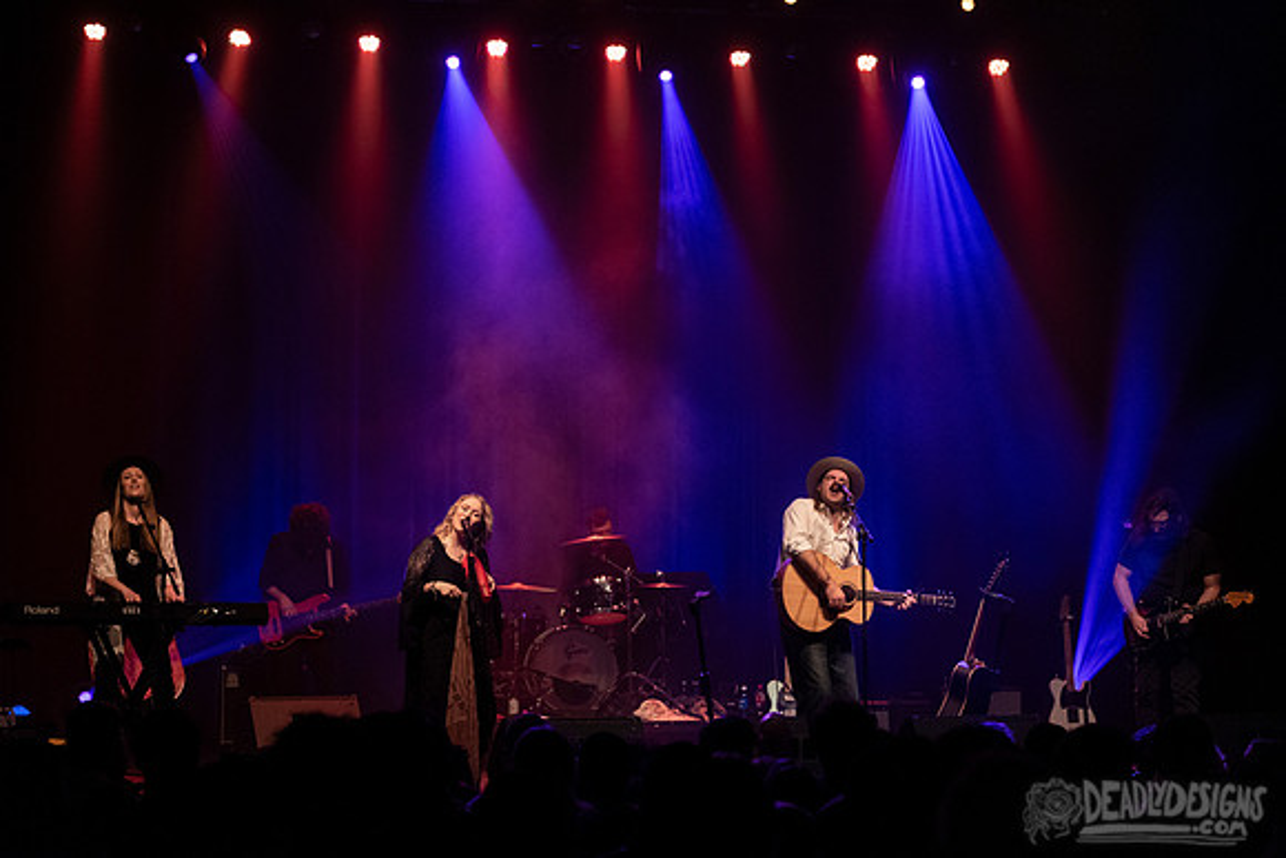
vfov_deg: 21.9
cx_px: 619
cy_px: 429
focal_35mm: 62
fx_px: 2220
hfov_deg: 32.3
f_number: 3.2
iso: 2500
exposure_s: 1/160
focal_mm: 56
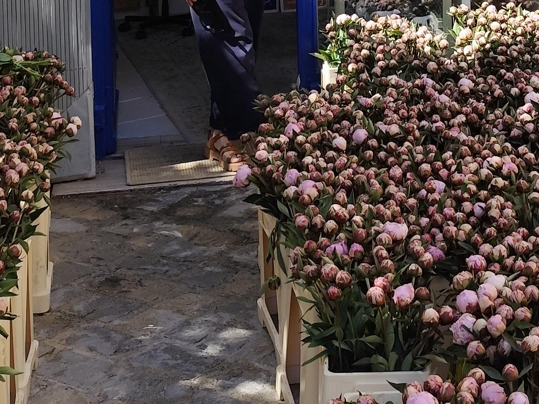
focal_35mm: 81
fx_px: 1261
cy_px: -241
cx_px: 398
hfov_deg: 23.9
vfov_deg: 16.3
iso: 50
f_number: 1.65
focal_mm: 6.19
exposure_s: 1/528
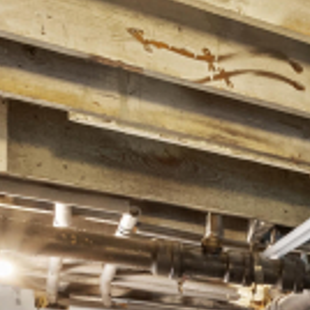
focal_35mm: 76
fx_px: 770
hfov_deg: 14.4
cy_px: 486
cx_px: 758
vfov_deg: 19.4
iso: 400
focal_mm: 16
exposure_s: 3.2
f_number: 11
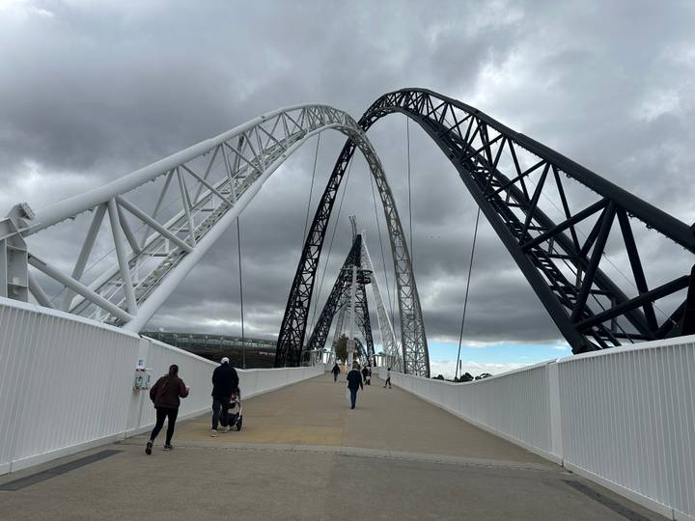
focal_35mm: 24
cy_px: 260
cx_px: 348
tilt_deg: +13.1
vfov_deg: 56.8
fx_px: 482
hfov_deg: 71.6
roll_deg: -2.7
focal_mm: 6.86
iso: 80
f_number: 1.78
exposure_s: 1/8197
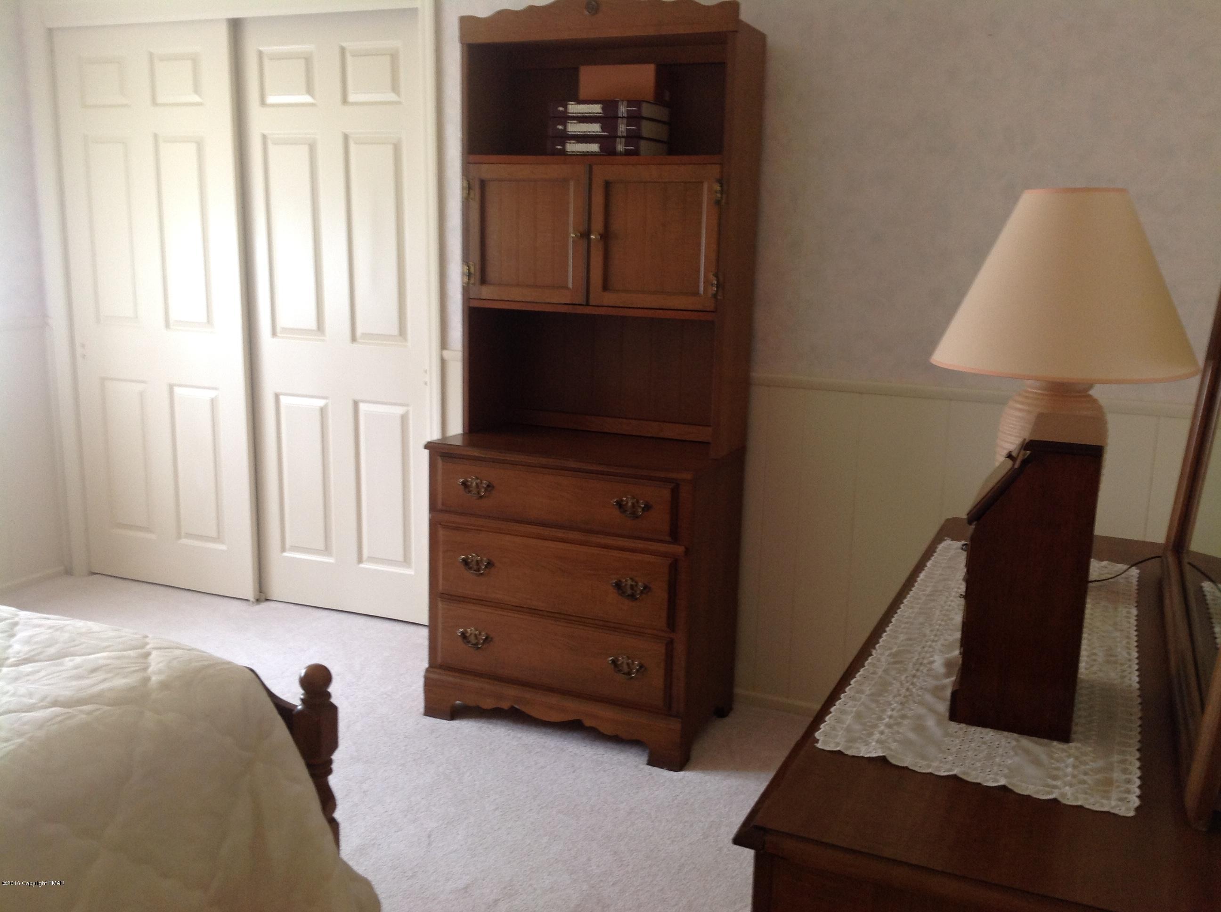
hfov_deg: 52.7
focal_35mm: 35
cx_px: 610
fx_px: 1233
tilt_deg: -11.7
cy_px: 456
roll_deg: -1.3
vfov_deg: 40.6
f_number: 2.4
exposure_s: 1/15
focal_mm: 4.28
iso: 64
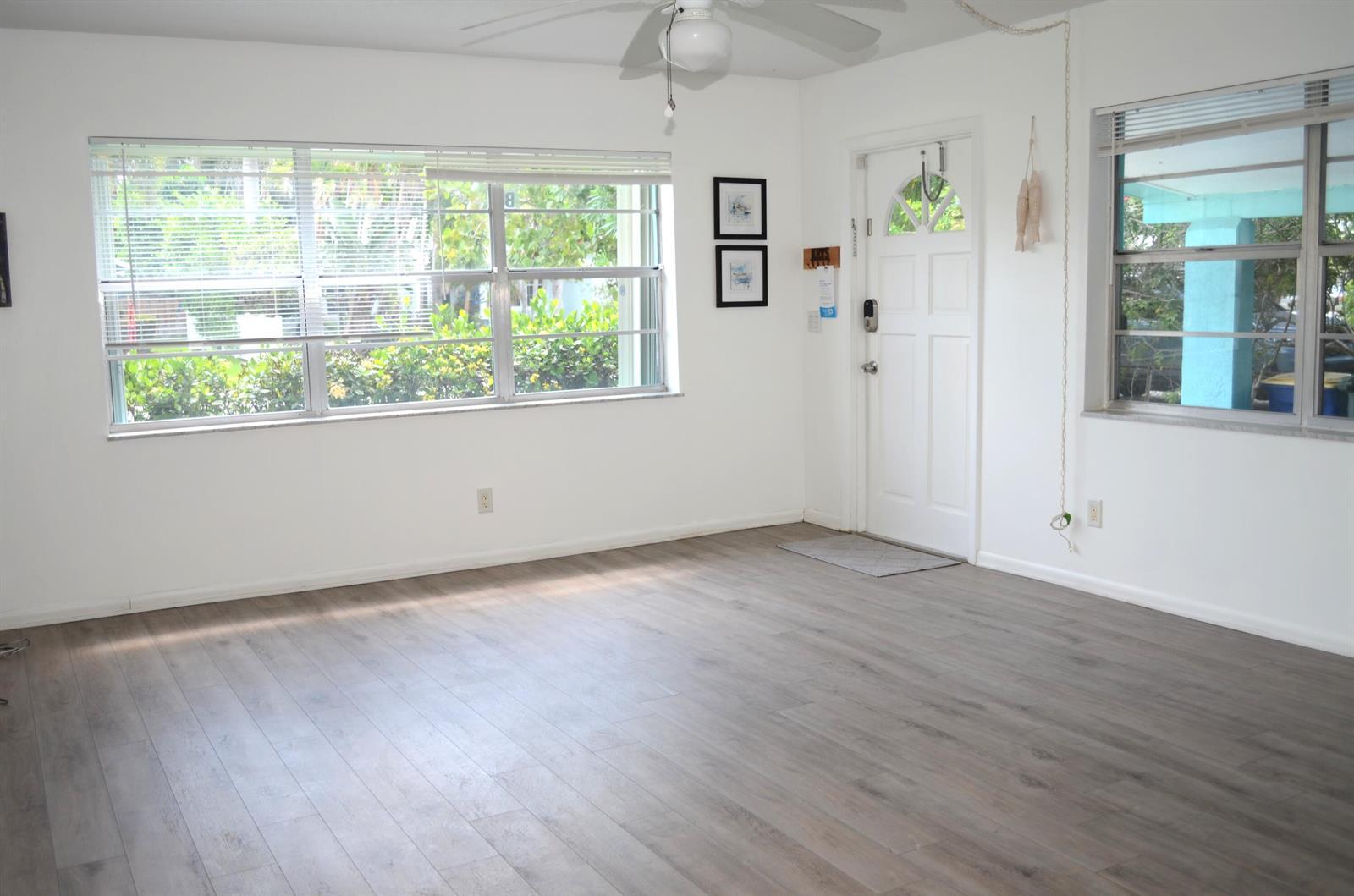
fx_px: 1238
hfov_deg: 57.3
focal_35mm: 33
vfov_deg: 39.8
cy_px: 448
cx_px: 677
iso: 100
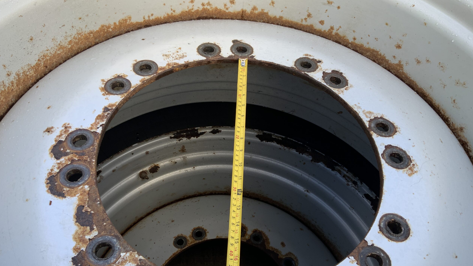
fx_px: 401
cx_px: 237
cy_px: 152
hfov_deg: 61.0
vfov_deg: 36.6
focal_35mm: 32
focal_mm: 3
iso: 20
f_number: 1.8
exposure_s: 1/122
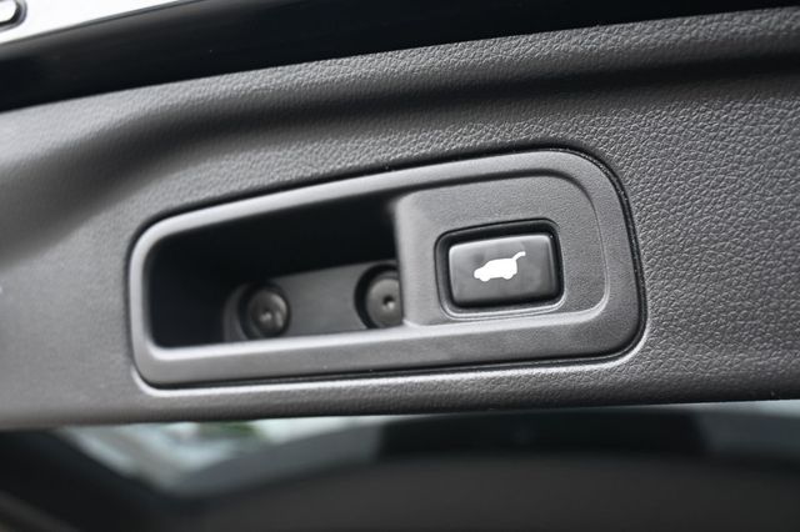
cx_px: 400
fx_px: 866
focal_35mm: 39
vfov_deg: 34.2
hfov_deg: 49.6
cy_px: 266
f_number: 4.5
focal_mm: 26
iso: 450
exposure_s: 1/125
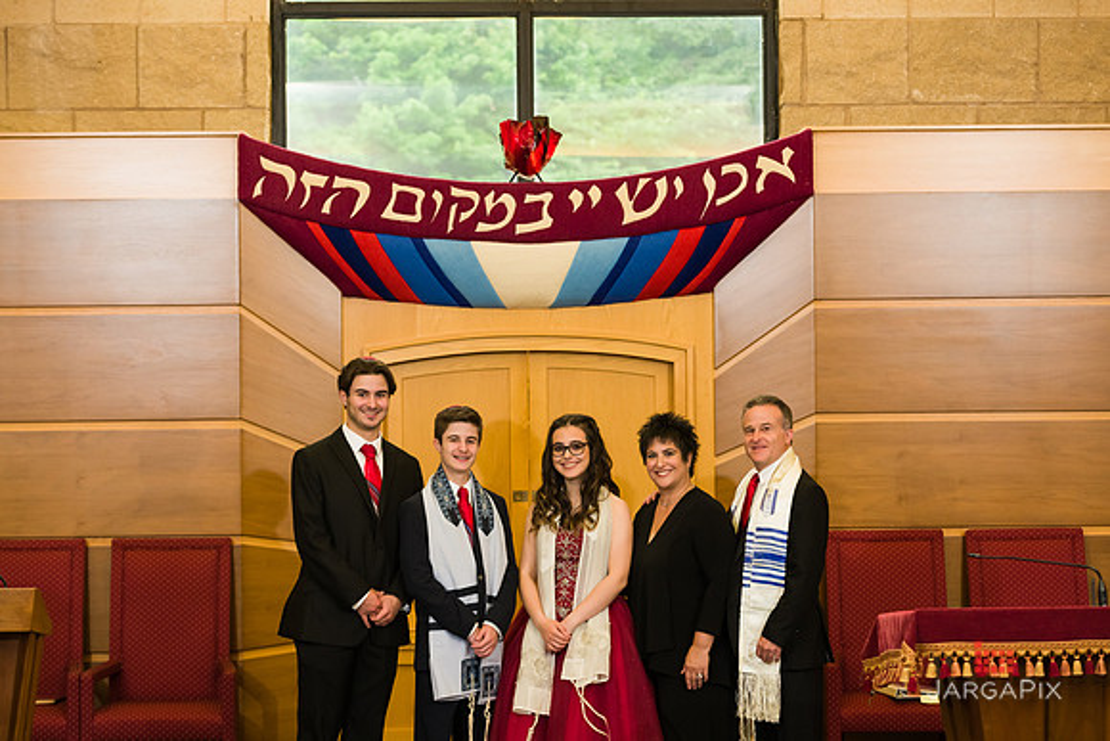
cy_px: 370
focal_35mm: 98
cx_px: 555
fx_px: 3022
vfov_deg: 14.0
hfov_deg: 20.8
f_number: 5.6
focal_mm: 98
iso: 1250
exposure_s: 1/200
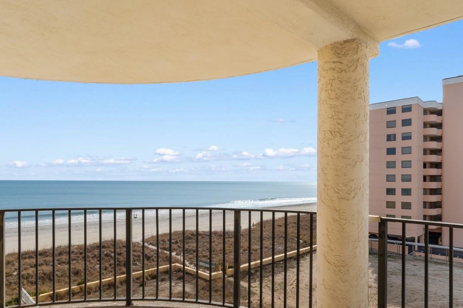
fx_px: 296
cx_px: 251
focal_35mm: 23
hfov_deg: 76.0
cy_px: 182
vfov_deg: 54.7
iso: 100
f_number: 10
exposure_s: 1/400
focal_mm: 10
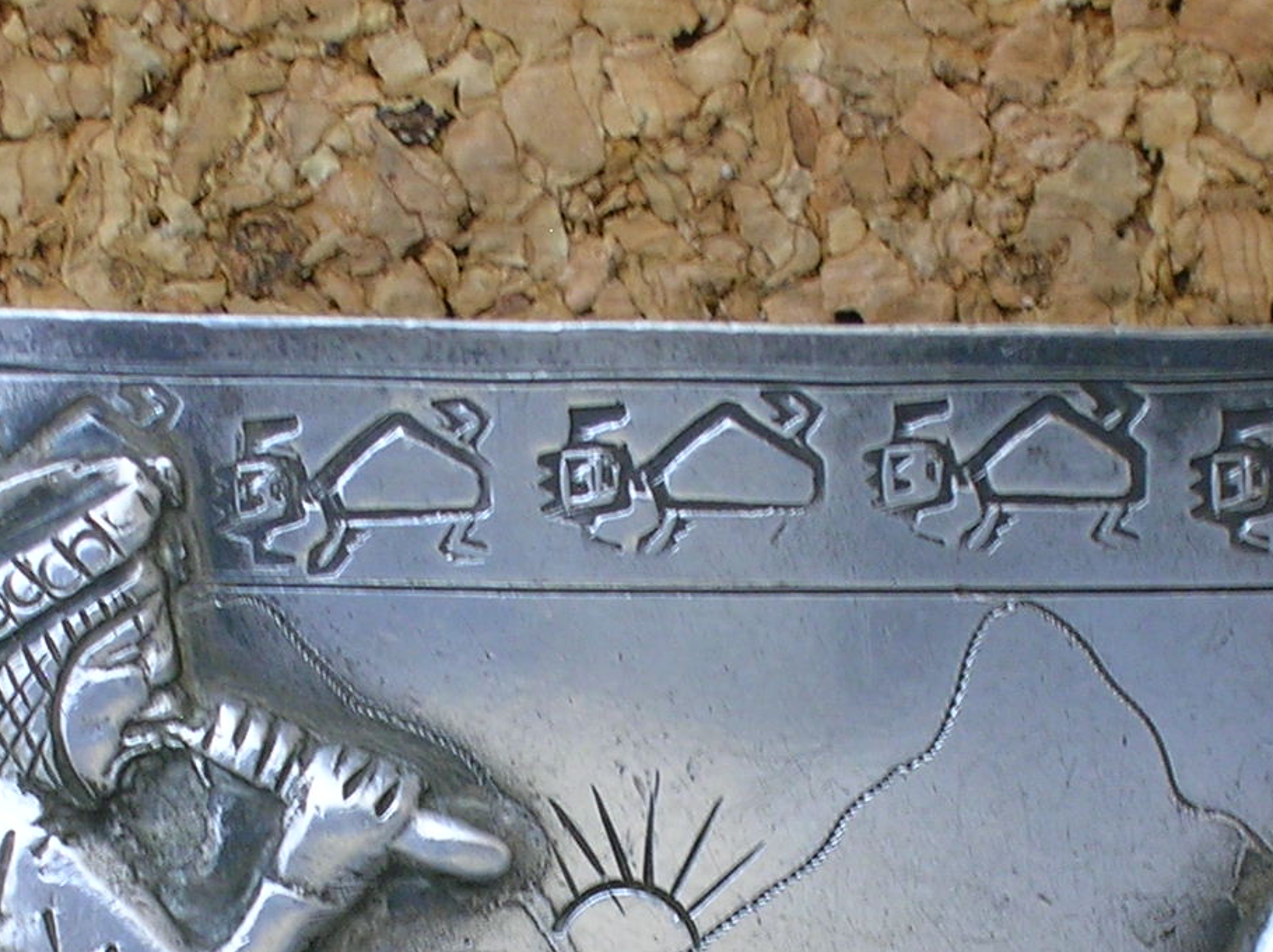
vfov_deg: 7.9
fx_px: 6835
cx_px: 599
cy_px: 1020
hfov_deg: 10.6
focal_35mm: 186
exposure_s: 1/4
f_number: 4
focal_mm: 12.3
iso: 62
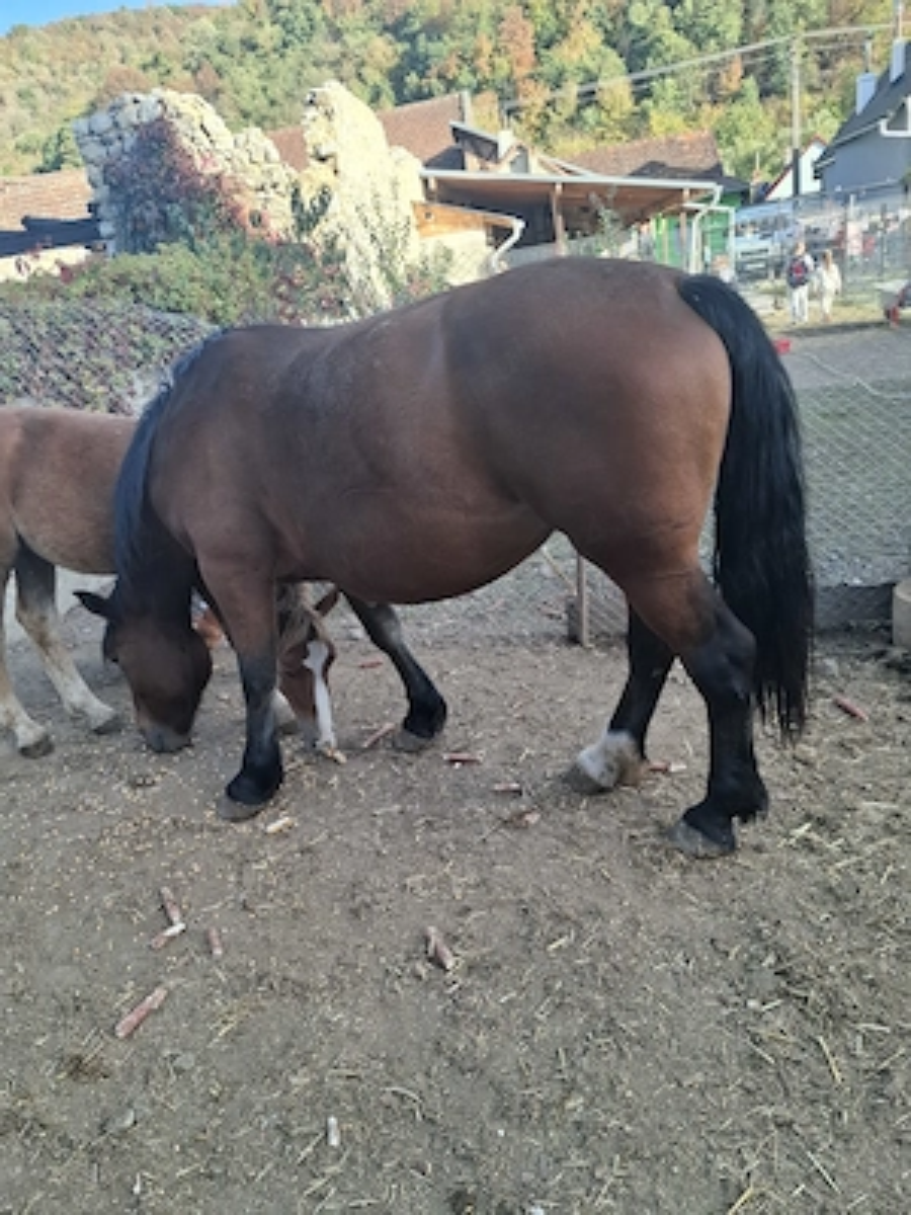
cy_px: 608
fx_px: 807
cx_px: 456
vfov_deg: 73.9
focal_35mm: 23
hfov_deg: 58.9
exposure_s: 1/272
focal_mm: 5.54
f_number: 1.8
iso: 50
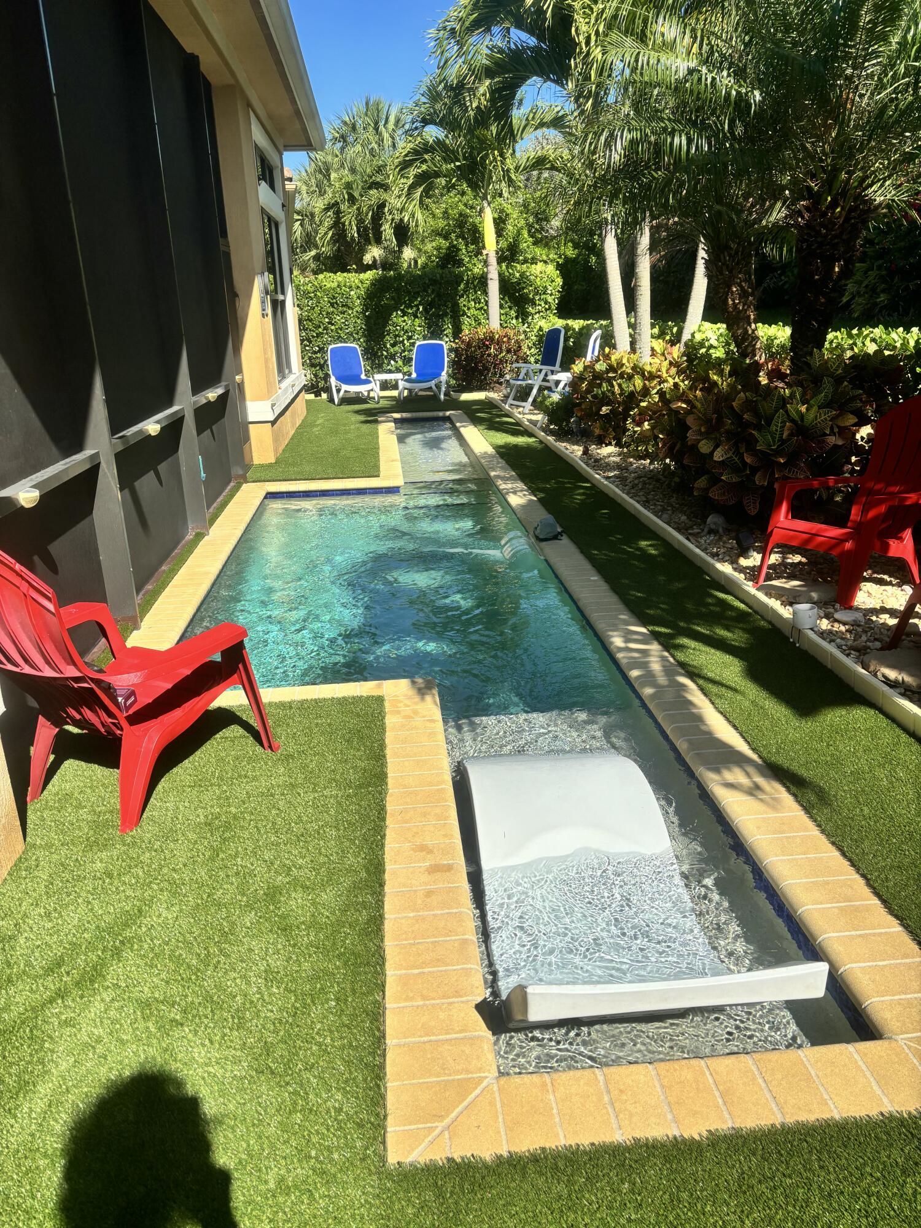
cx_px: 460
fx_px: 922
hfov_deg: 53.1
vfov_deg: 67.3
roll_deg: +1.1
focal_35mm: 26
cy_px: 614
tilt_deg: -18.2
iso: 50
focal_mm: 5.96
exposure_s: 1/3413
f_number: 1.6
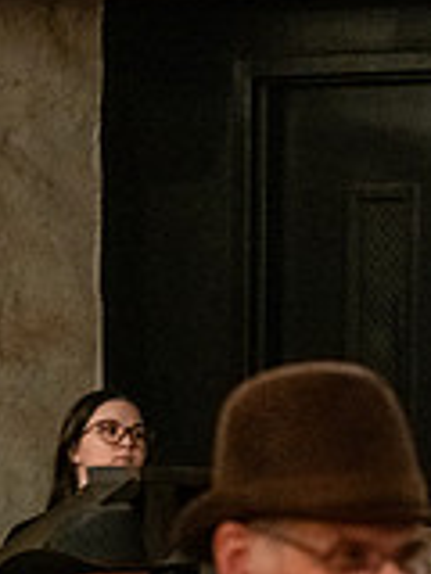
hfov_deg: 2.8
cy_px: 615
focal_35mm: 539
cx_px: 205
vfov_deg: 3.7
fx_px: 8948
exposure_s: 1/40
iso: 6400
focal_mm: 155
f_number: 6.3
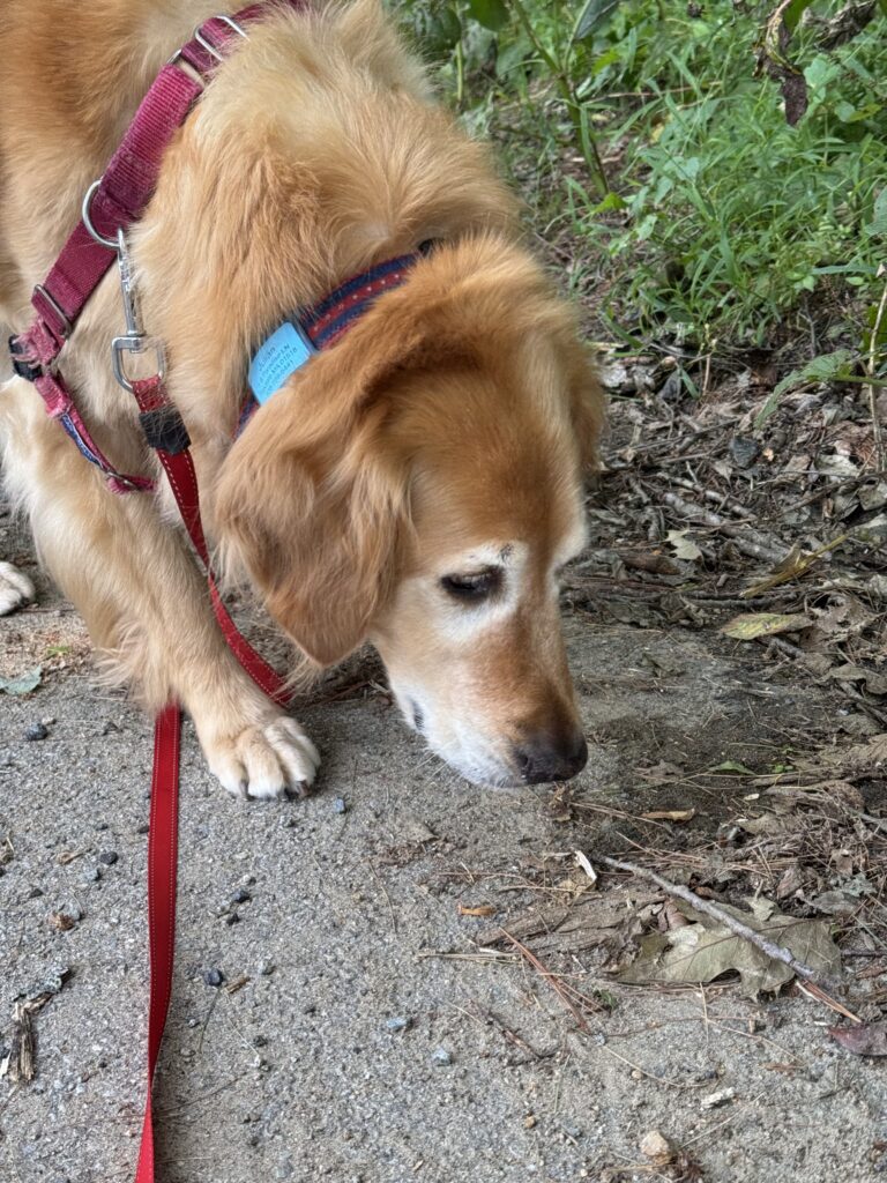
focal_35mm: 48
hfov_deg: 30.3
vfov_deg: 39.7
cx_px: 444
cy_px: 592
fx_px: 1640
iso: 64
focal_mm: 6.76
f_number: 1.78
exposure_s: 1/160
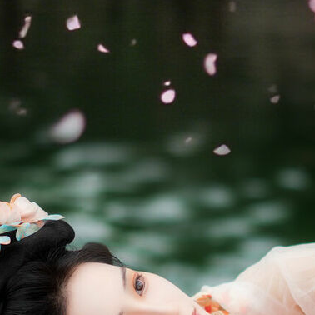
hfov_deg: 9.8
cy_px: 295
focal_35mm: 177
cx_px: 277
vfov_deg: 9.8
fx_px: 1822
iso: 100
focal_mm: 50
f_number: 1.8
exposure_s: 1/320
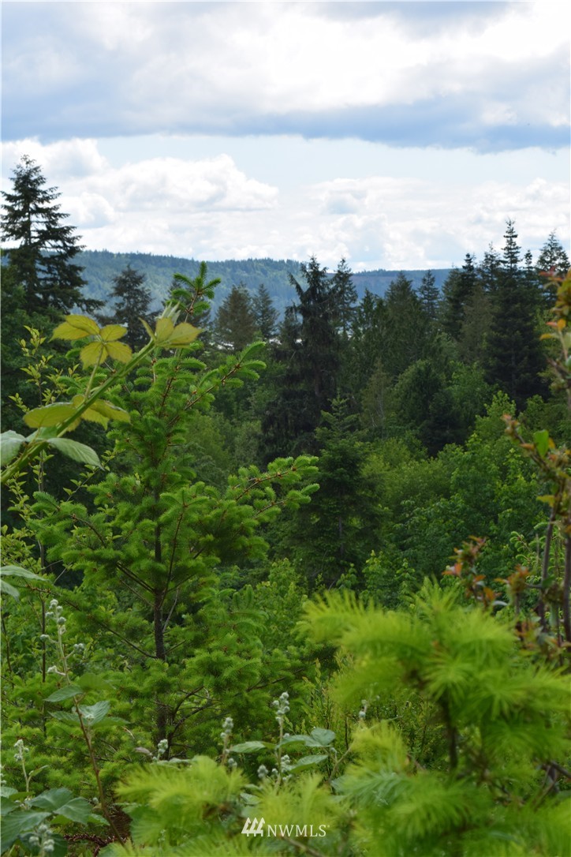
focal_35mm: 82
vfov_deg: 24.6
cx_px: 286
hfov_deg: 16.6
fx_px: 1963
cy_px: 428
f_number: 11
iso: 400
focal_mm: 55
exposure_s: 1/400
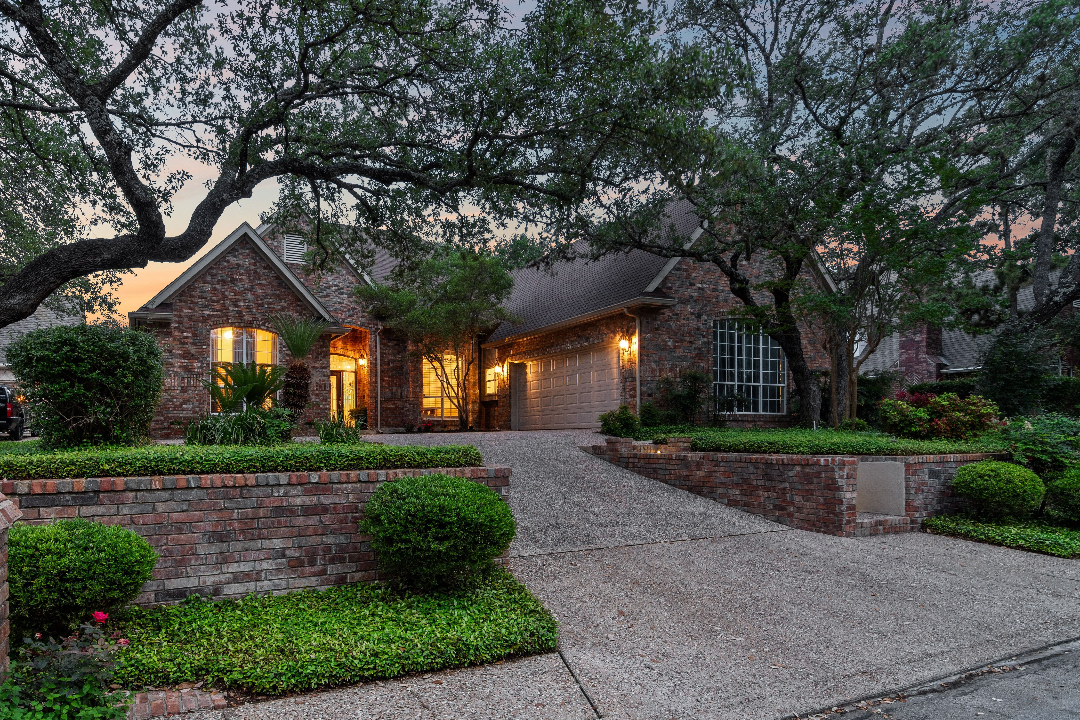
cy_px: 439
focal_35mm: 20
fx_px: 600
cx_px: 435
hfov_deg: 83.0
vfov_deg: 61.3
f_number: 8
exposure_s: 1.3
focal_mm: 11
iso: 100
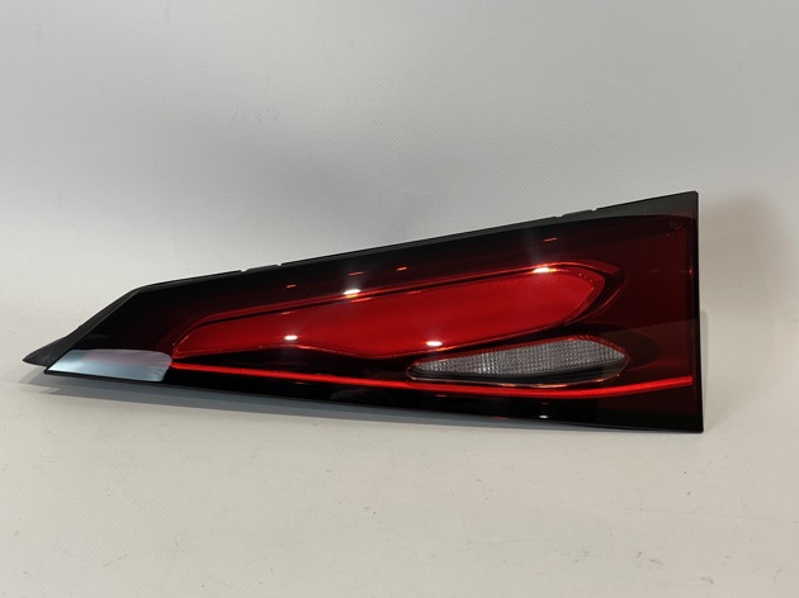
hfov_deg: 29.8
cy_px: 300
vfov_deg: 22.6
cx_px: 403
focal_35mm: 65
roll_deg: -2.8
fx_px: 1500
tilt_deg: -23.0
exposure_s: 1/50
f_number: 2.2
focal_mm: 7.5
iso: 125
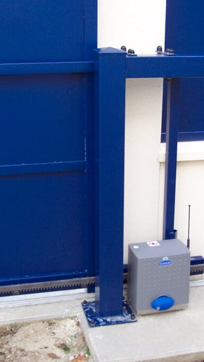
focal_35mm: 60
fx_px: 577
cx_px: 119
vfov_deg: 34.9
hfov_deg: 20.0
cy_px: 182
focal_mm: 8
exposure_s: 1/250
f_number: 2.8
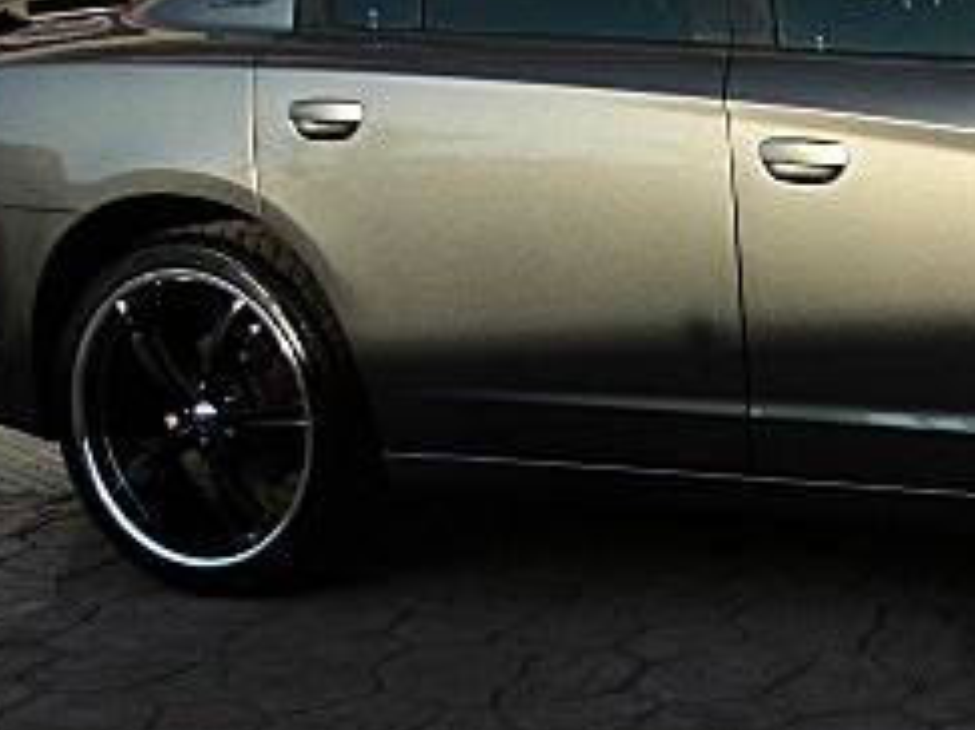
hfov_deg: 19.6
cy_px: 405
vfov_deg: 15.5
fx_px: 2674
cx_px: 1127
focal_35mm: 95
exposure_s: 1/640
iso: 50
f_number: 2.8
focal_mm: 6.3
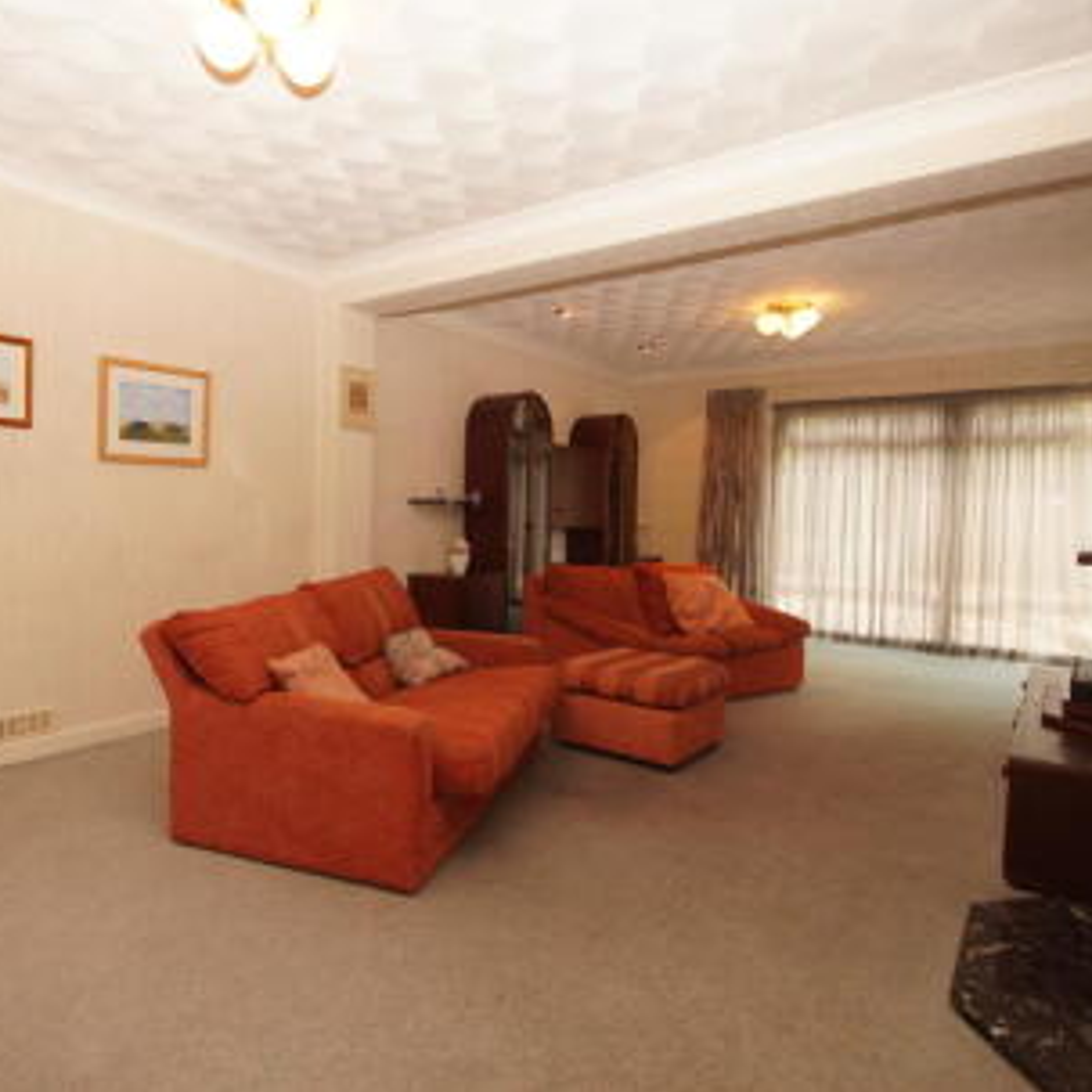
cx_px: 429
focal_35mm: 20
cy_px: 528
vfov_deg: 74.8
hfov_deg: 73.9
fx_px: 714
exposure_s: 1/60
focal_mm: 10
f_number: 6.3
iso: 800
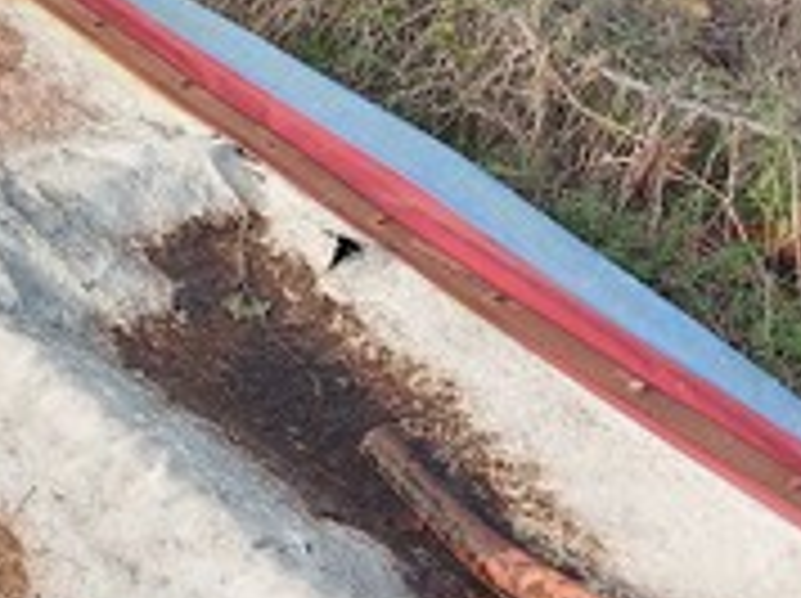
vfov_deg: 18.1
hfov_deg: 22.8
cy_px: 229
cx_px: -68
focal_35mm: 81
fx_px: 1872
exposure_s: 1/199
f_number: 1.8
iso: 32
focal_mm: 5.23
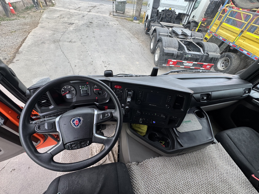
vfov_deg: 85.7
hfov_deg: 102.1
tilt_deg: -47.0
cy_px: 97
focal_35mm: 14
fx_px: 105
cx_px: 130
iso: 125
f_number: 2.2
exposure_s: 1/99
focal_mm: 2.22
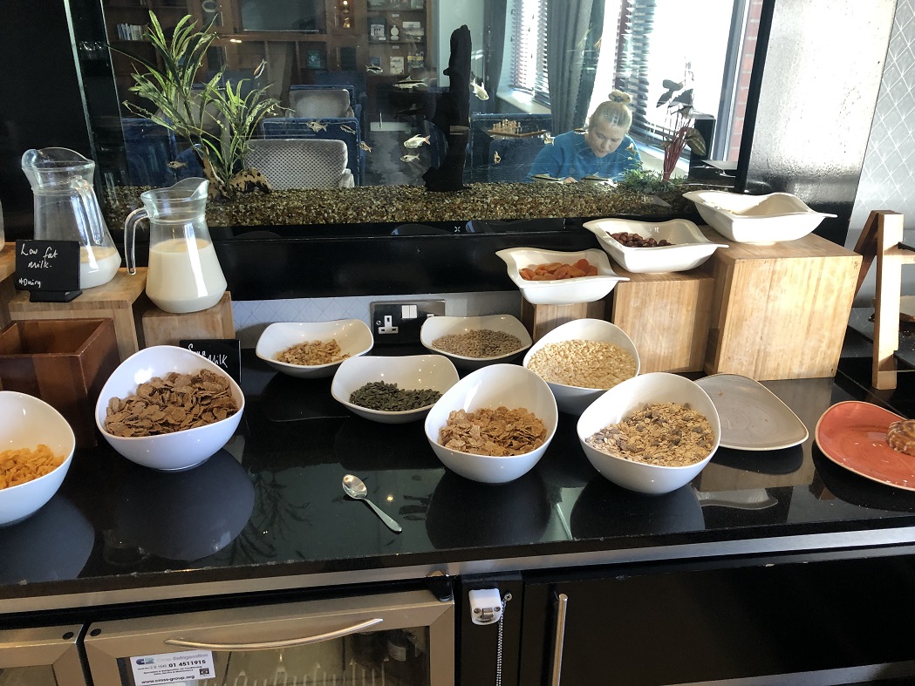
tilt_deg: -24.1
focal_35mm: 28
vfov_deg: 49.8
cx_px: 458
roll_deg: -0.8
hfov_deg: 63.4
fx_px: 740
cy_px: 343
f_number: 1.8
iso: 50
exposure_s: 1/17
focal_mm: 3.99
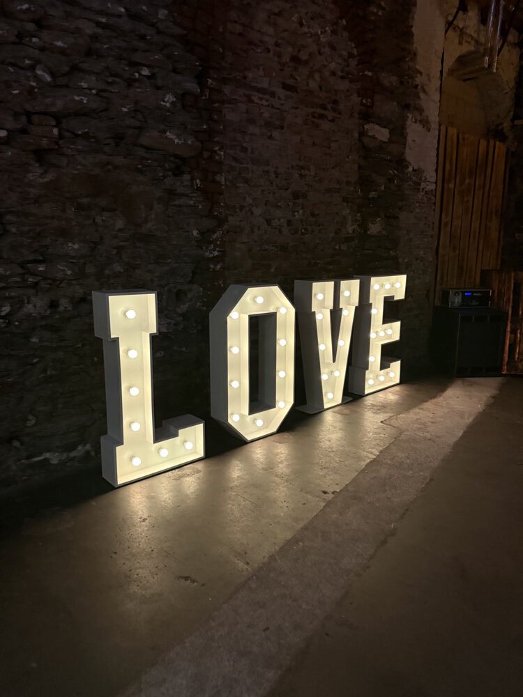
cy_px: 348
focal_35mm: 24
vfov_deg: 71.6
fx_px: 483
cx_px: 262
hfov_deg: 56.8
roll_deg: -0.1
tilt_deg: -7.8
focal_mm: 6.76
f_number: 1.78
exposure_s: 1/47
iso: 800
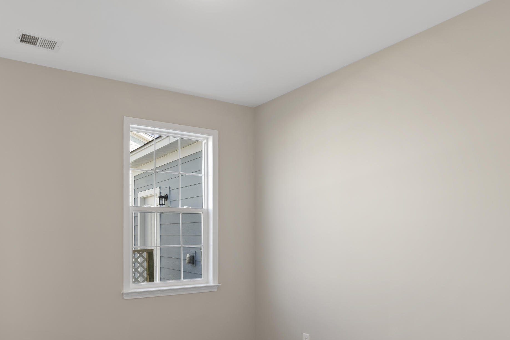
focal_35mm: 26
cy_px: 230
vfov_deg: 48.6
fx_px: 368
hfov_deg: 68.3
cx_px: 190
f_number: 7.1
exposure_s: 1/5
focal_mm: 16
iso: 100
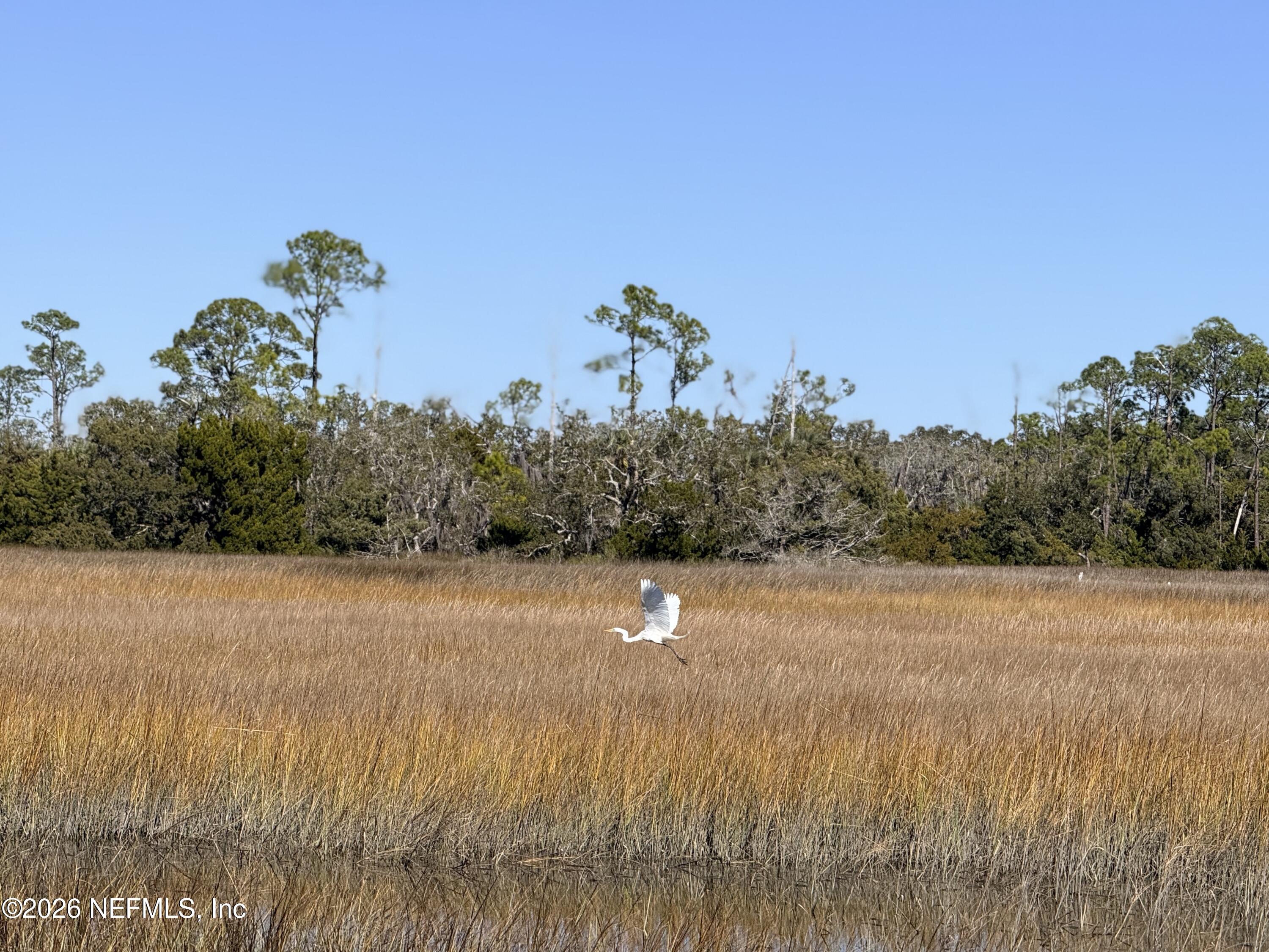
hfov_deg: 16.4
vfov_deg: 12.3
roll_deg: -2.2
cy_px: 476
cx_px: 634
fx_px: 4399
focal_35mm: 120
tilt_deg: +3.0
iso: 50
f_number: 2.8
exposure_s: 1/2212
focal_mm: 15.66
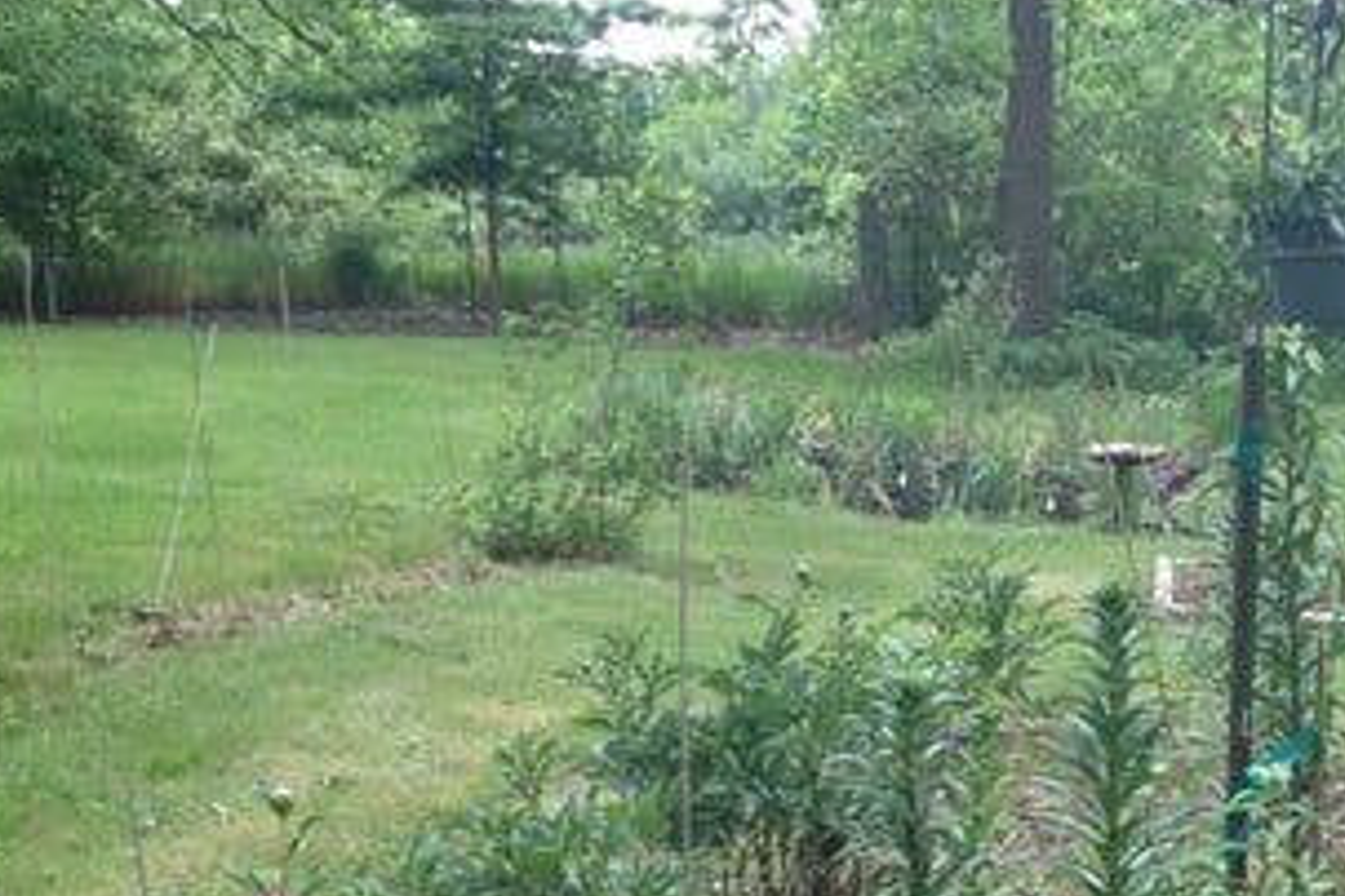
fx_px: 2877
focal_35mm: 77
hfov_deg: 25.6
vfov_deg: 17.0
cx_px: 1176
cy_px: 1047
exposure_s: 1/134
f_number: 2.4
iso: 50
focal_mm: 4.3
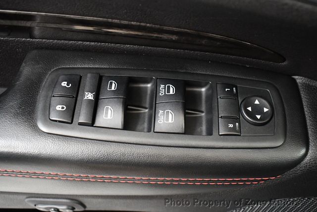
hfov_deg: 53.1
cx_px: 158
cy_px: 106
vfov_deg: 36.9
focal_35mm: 36
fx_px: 317
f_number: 3.5
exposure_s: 1/60
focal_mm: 18
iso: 4500
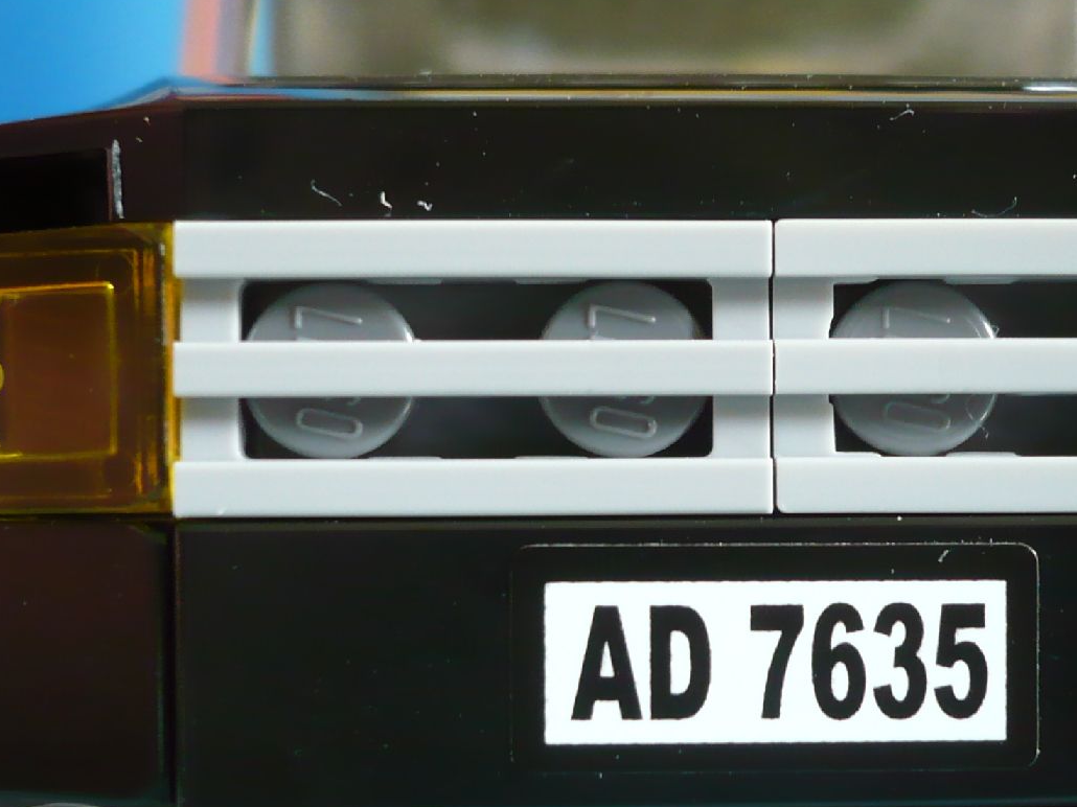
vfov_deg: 21.9
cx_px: 705
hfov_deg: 28.8
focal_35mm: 67
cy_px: 423
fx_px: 2084
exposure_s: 1/20
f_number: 2.8
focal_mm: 5.8
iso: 200
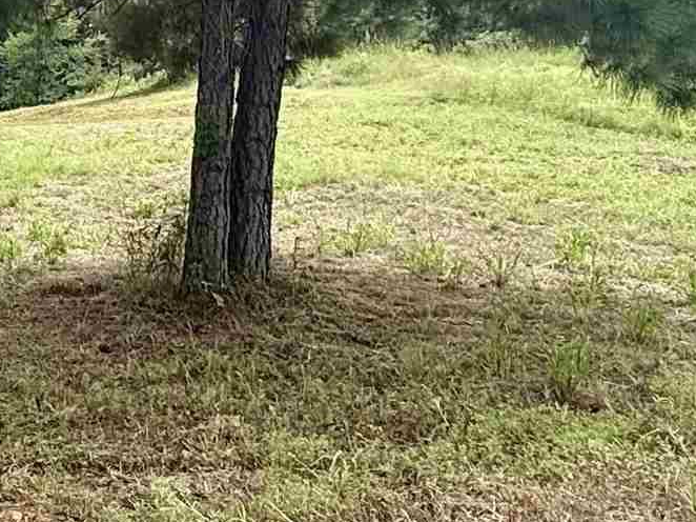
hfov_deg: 26.8
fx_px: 1306
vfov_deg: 22.3
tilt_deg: -0.2
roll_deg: -2.7
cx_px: -118
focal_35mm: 65
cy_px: 106
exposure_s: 1/970
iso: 64
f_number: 2.2
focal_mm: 2.22
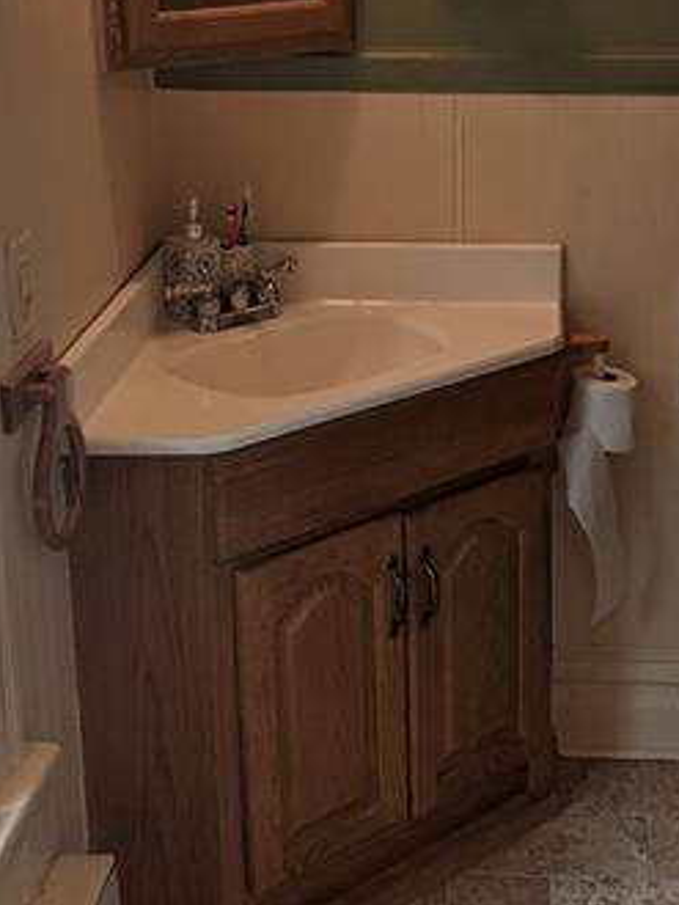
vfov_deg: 30.3
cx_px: 437
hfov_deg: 23.2
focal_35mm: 63
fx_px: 1647
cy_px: 248
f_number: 1.8
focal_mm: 4.44
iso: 54
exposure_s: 1/125
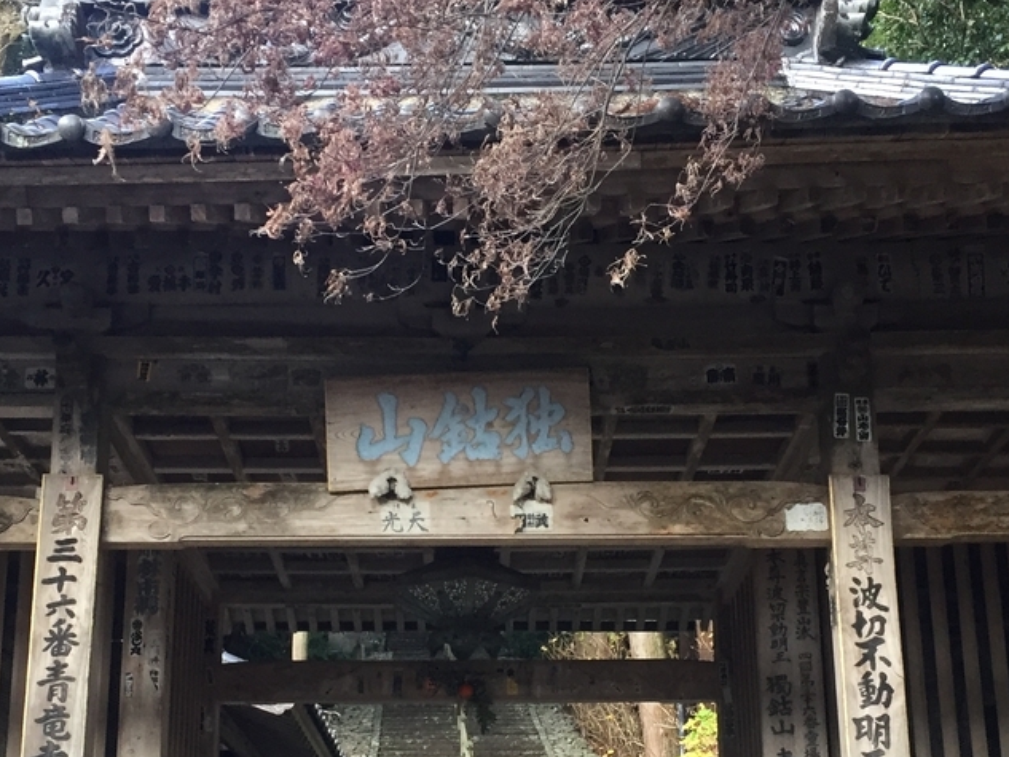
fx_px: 1603
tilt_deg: +15.1
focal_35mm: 55
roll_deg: +1.5
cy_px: 637
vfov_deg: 25.9
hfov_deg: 34.9
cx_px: 462
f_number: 2.2
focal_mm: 4.15
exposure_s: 1/30
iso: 40
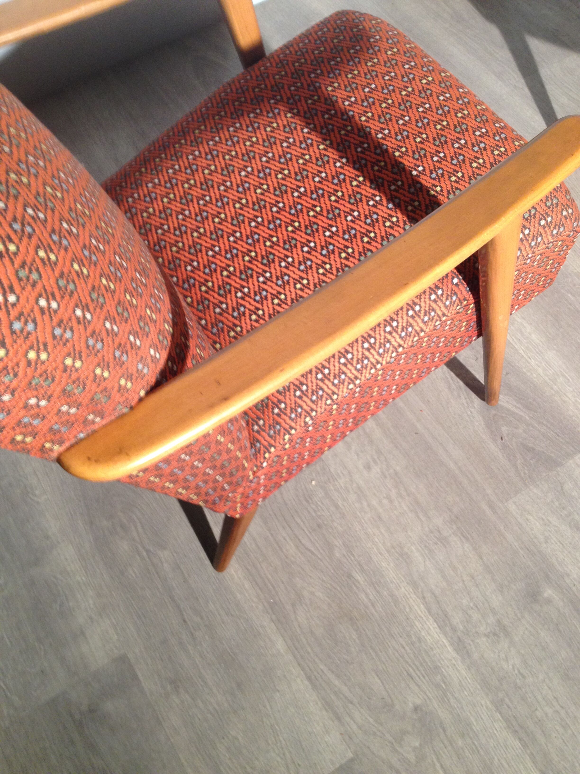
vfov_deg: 52.6
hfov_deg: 40.7
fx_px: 782
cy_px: 387
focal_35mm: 35
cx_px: 290
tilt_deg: -60.2
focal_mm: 4.28
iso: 125
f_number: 2.4
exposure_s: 1/20
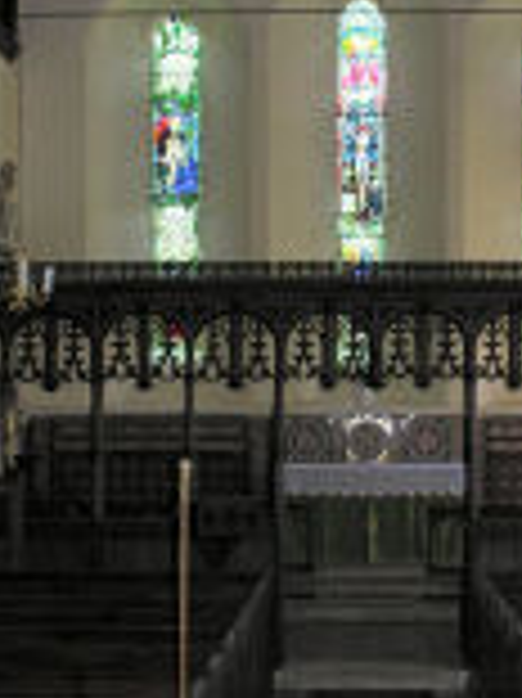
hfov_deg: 14.2
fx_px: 2094
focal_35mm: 104
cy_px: 374
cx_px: 326
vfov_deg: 18.9
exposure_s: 1/60.1
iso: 113
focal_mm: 8.9
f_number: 2.8
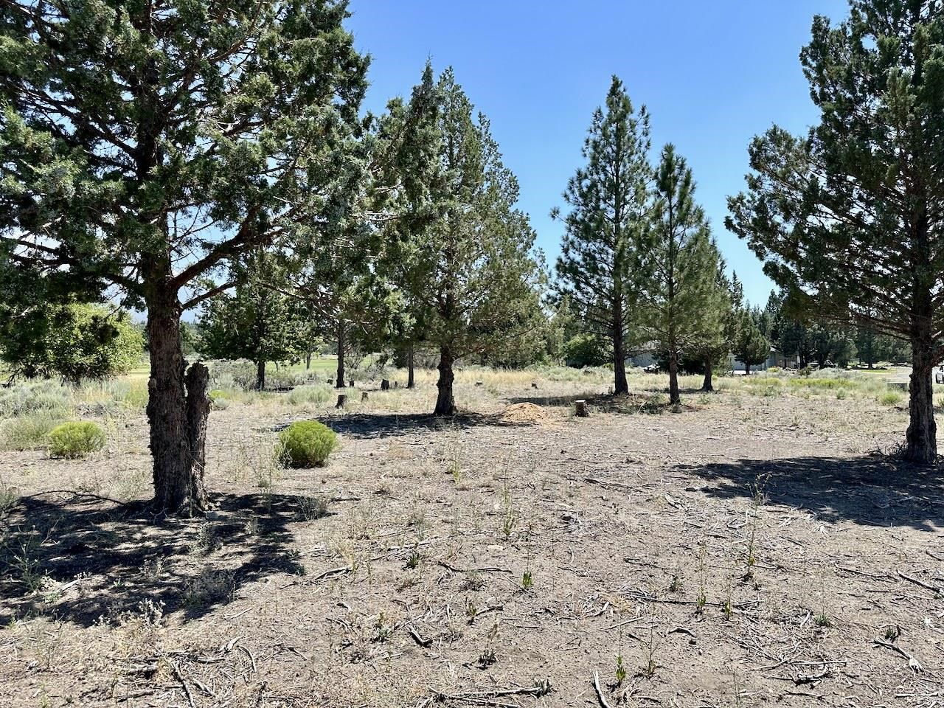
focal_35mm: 24
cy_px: 354
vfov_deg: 56.8
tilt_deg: +1.5
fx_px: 654
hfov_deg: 71.6
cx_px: 472
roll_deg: -0.2
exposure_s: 1/3058
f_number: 1.78
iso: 80
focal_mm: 6.86
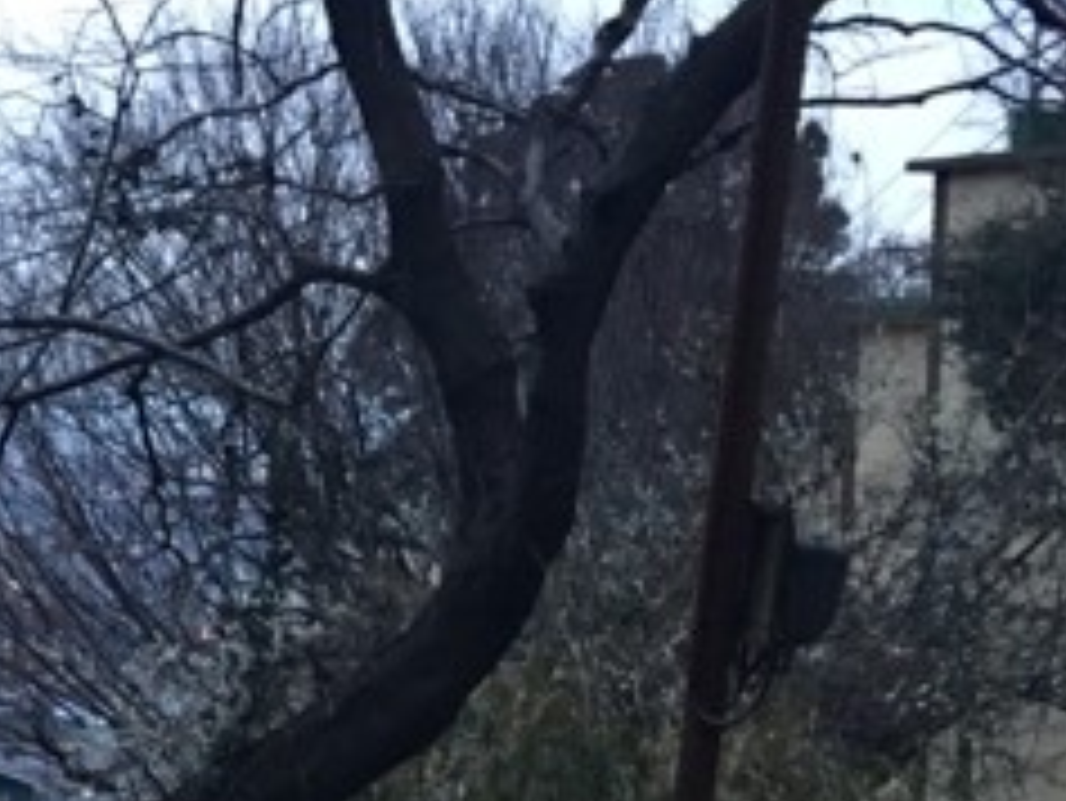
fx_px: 3019
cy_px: 968
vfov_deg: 14.6
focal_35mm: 98
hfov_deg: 19.6
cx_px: 90
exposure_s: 1/10
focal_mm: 4.15
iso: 100
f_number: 2.2
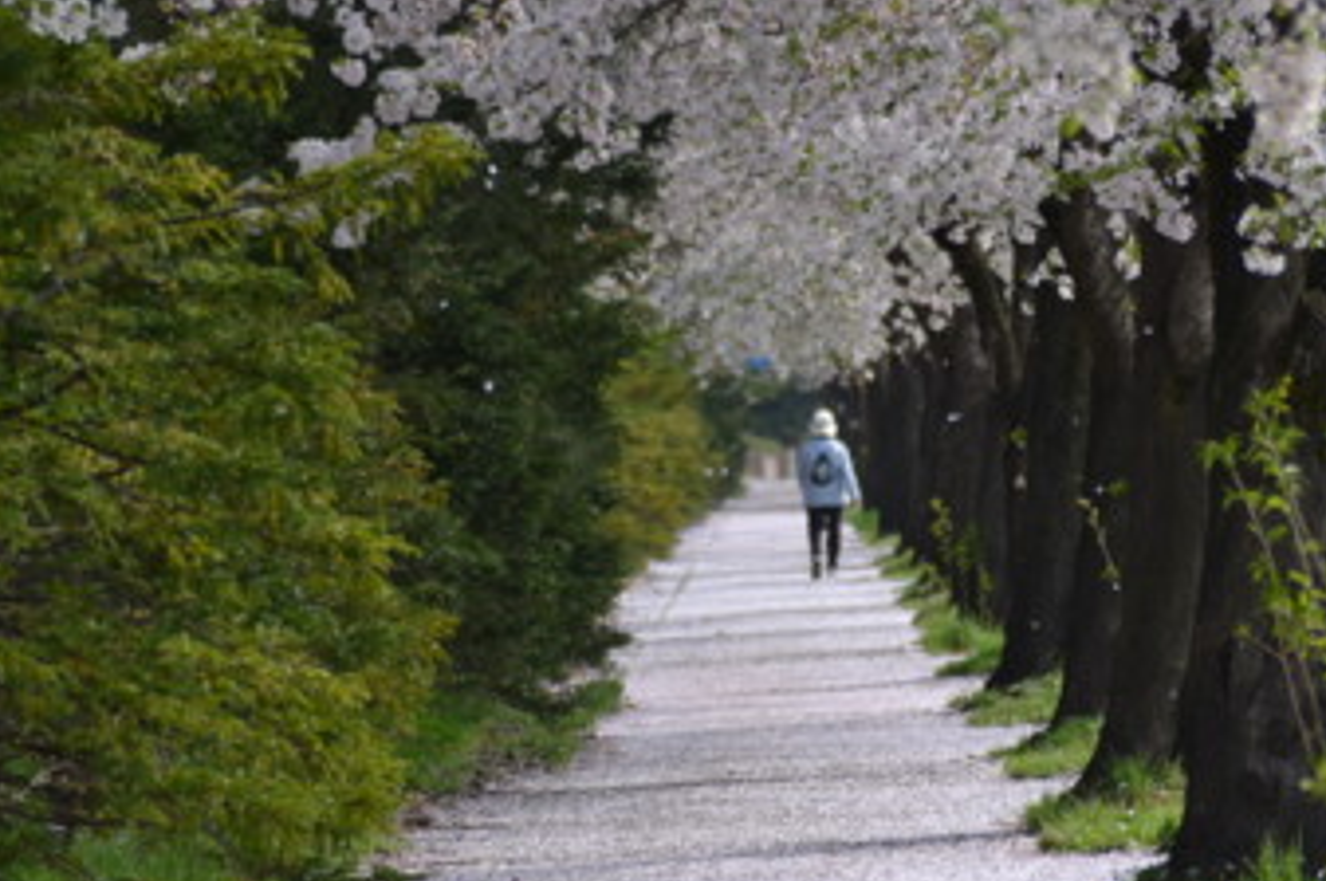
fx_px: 14756
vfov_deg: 3.4
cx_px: 842
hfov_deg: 5.1
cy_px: 397
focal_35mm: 401
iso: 400
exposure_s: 1/640
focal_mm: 200
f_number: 6.3
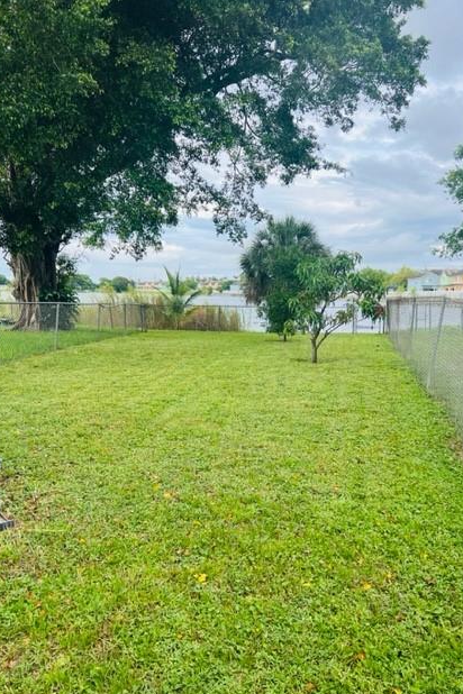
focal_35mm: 28
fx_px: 540
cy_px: 358
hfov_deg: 46.3
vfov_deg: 65.5
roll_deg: -0.3
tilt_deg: -7.4
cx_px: 257
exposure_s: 1/1183
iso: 50
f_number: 1.5
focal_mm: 5.7
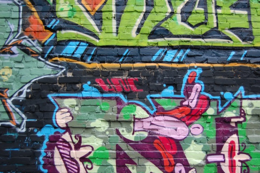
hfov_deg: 43.7
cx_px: 130
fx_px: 325
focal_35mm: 45
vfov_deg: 29.8
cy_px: 86
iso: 200
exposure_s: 1/15
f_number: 4.2
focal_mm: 30
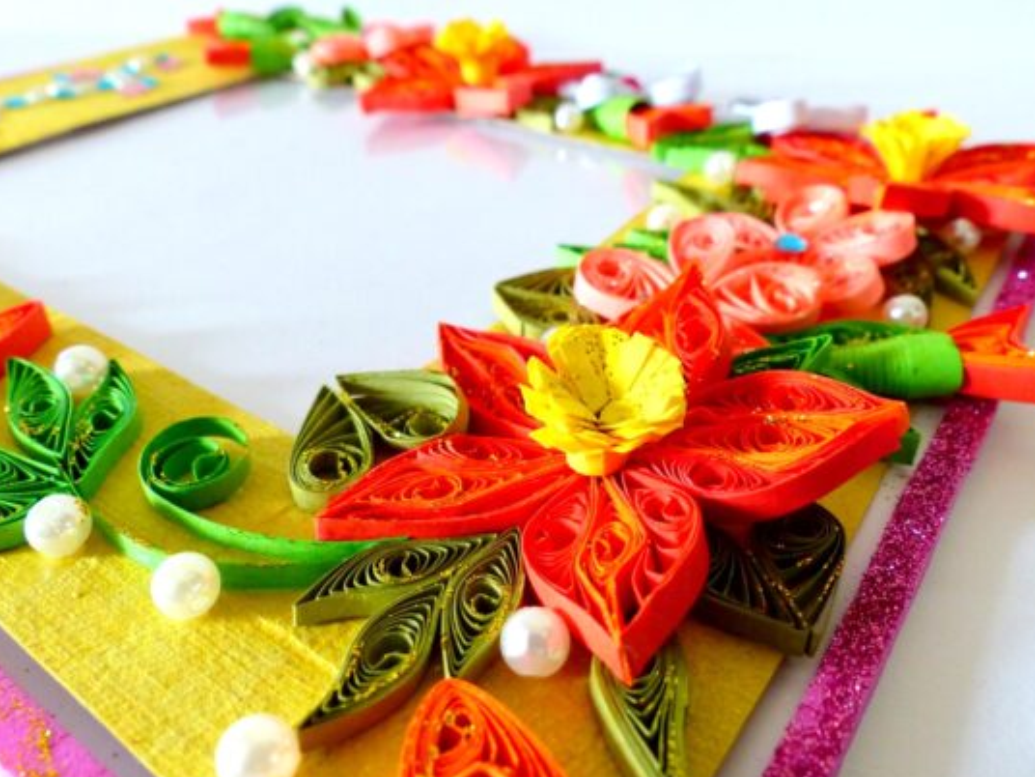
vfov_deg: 49.7
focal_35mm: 28
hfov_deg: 63.4
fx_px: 837
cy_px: 369
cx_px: 531
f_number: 2.8
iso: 320
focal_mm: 4.5
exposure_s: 1/60
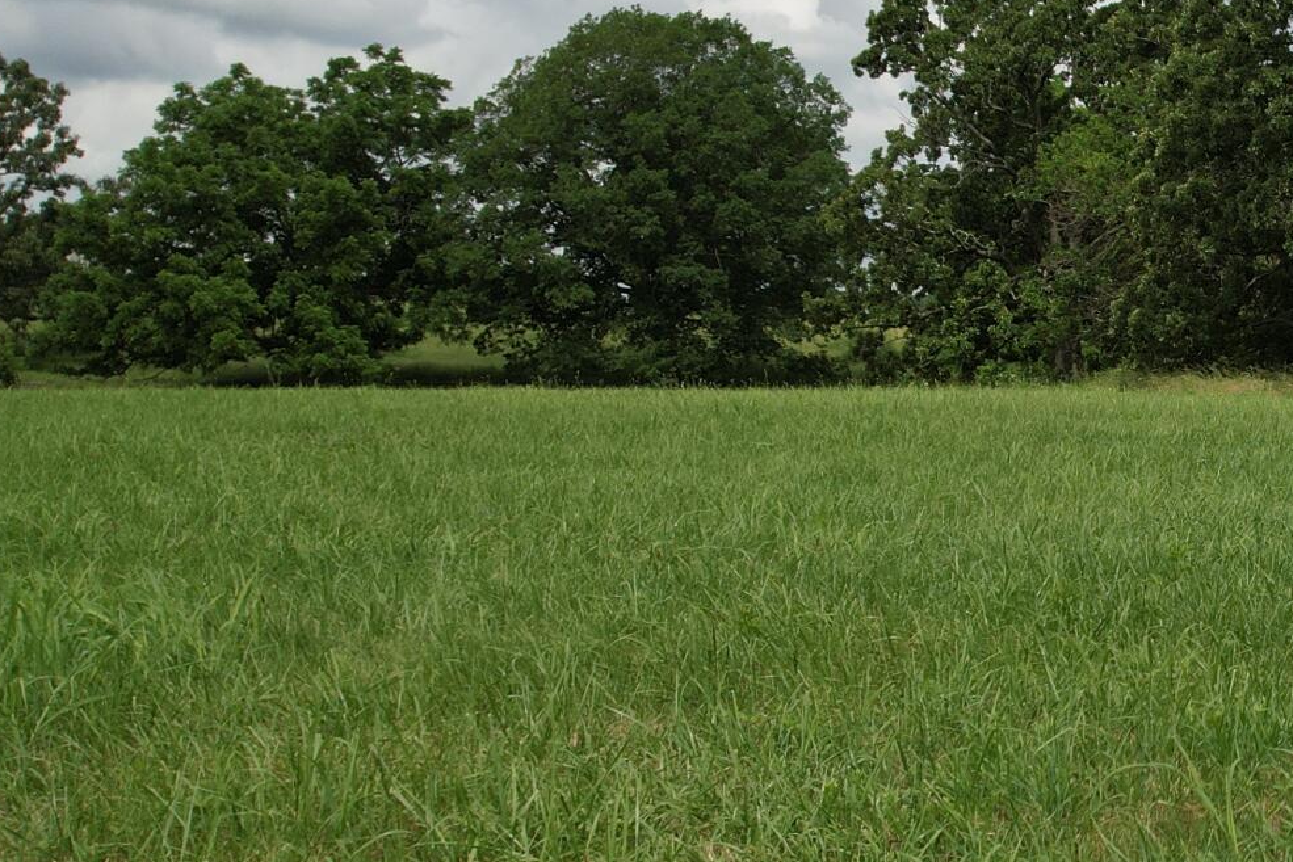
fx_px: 2407
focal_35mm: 67
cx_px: 1428
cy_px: 505
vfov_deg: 20.3
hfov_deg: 27.5
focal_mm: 8.38
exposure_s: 1/350
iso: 110
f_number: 2.8
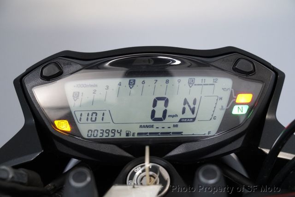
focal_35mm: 98
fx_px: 803
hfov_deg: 20.8
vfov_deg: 14.0
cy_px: 98
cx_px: 148
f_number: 7.1
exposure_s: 1/160
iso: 5000
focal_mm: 98
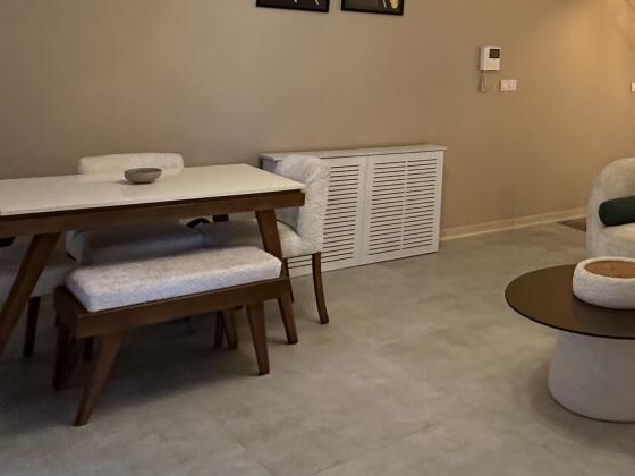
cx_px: 574
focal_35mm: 40
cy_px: -31
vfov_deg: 32.2
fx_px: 734
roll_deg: -4.2
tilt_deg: +6.6
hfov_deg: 42.8
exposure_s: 1/50
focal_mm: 2.22
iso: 320
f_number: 2.2
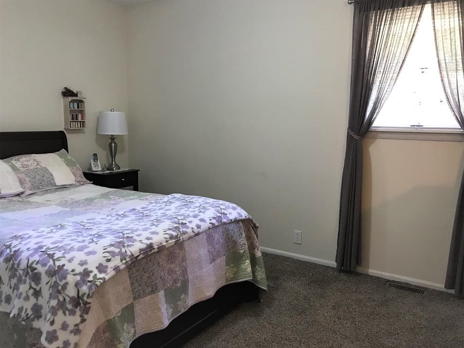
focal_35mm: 28
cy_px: 174
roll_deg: +2.1
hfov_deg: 63.4
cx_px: 232
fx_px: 375
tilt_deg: -8.1
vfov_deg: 49.8
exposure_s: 1/15
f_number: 1.8
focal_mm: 3.99
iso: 64
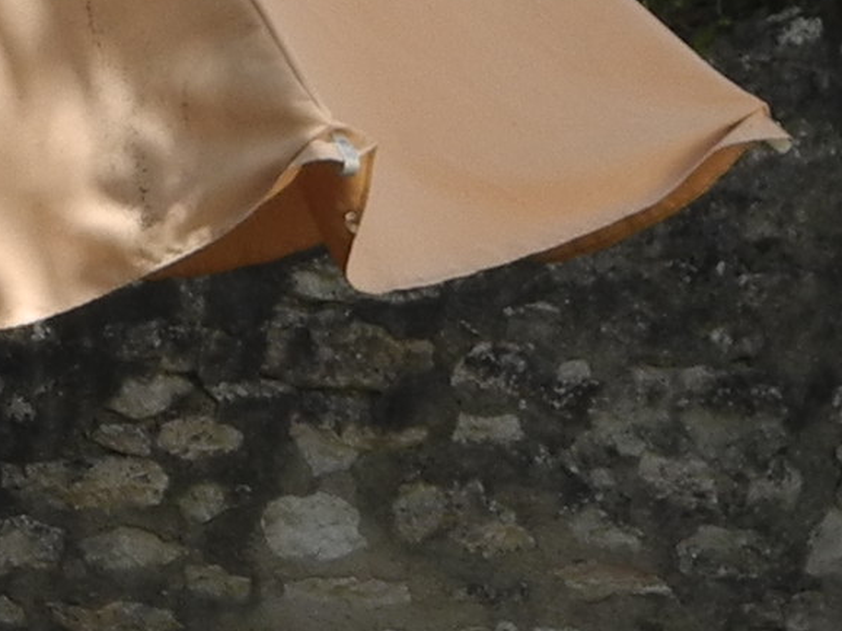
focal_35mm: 385
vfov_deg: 3.9
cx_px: 587
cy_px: 83
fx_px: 9361
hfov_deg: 5.1
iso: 100
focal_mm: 13
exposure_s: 1/501
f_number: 3.5
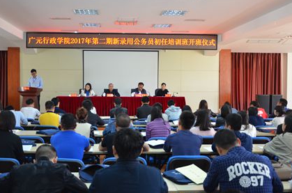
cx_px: 125
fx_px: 348
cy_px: 95
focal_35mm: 43
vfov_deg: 31.0
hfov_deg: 45.4
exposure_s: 1/30
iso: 800
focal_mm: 24
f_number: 3.8
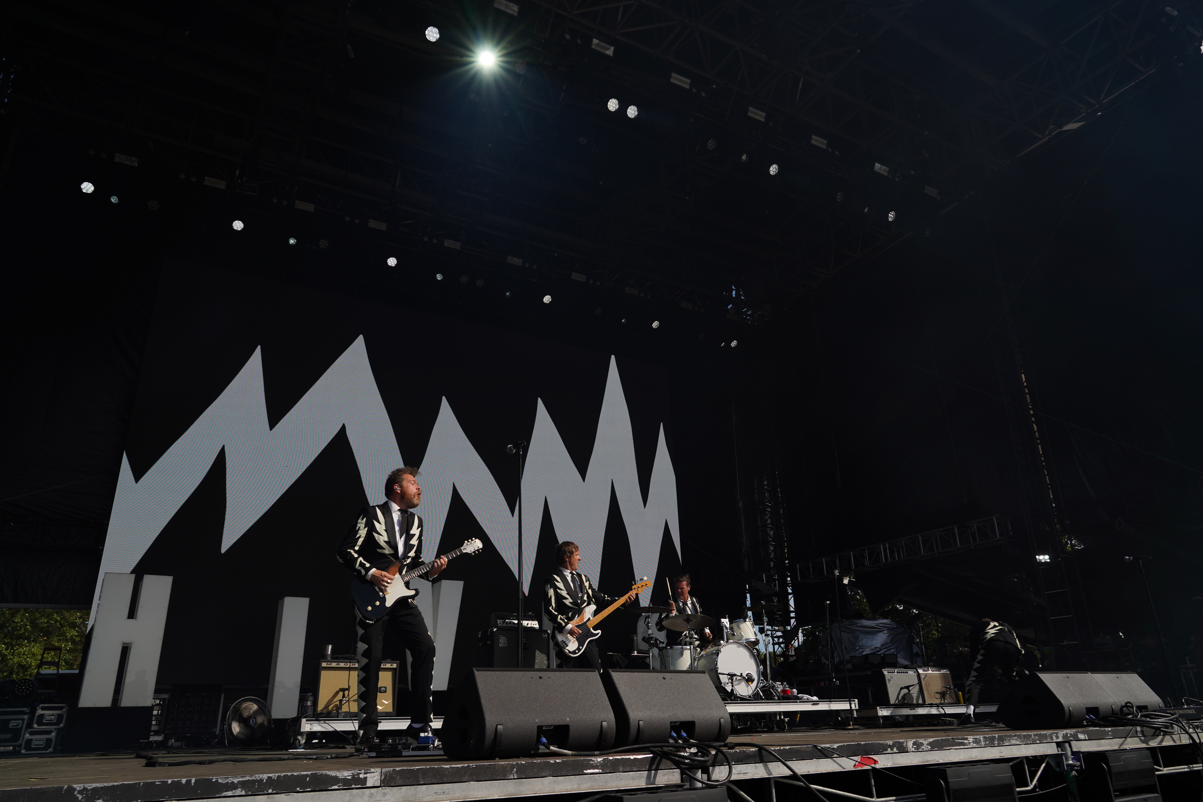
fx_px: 802
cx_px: 602
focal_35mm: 24
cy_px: 401
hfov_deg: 73.7
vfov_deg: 53.1
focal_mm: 24
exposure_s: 1/500
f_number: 8
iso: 100
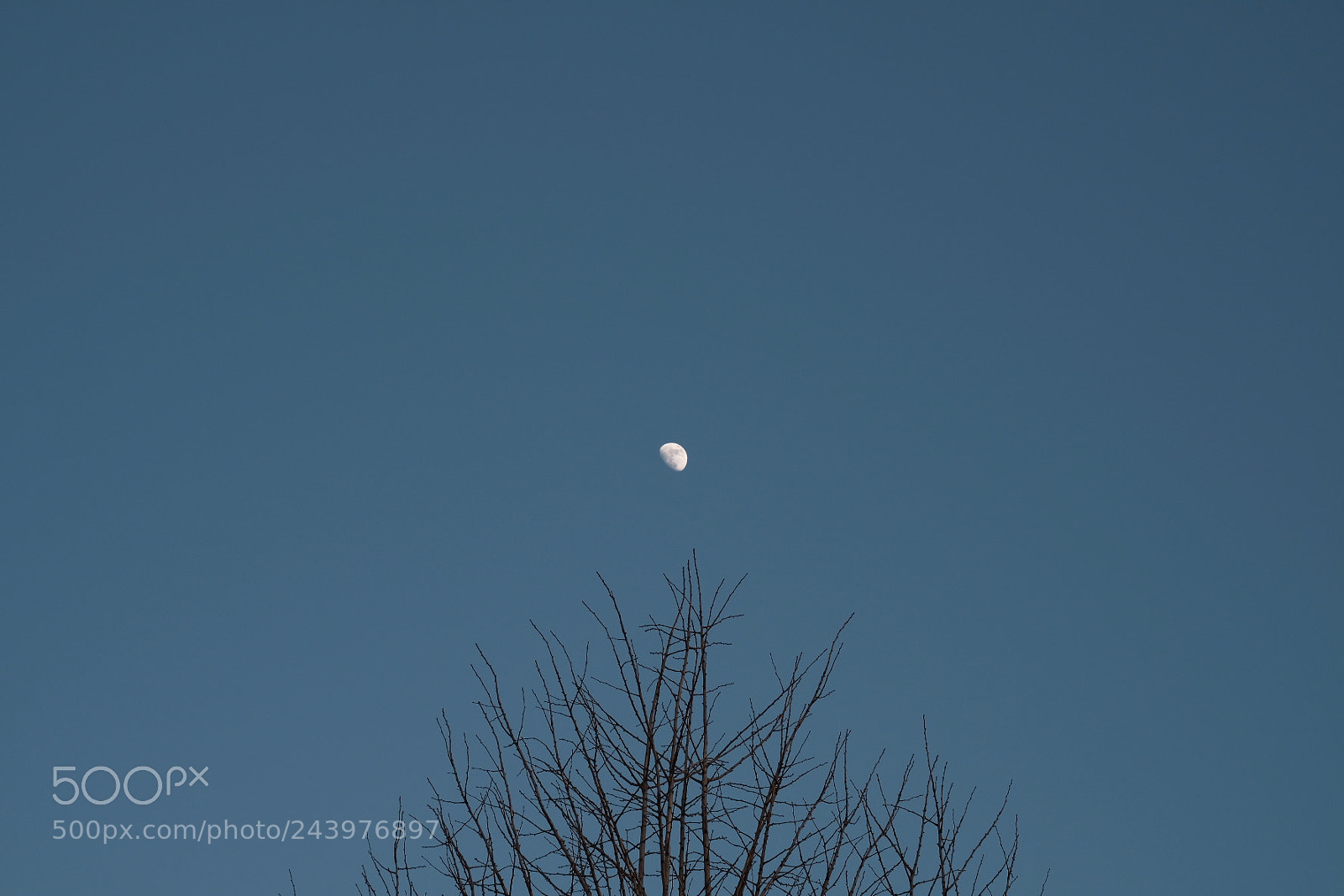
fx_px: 3136
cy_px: 448
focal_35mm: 84
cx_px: 672
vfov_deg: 16.3
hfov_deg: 24.2
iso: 200
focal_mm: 56
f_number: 5.6
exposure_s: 1/250
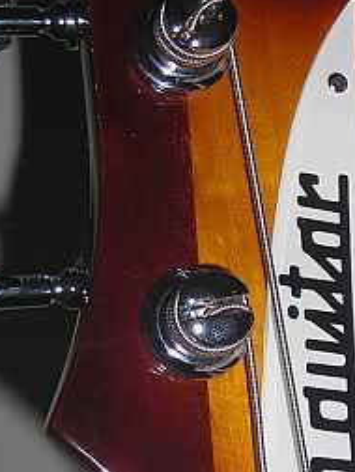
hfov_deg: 12.3
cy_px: 323
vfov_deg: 16.4
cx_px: 295
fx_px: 1639
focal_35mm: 120
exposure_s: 1/60.1
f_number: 6.4
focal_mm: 6.3
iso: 50
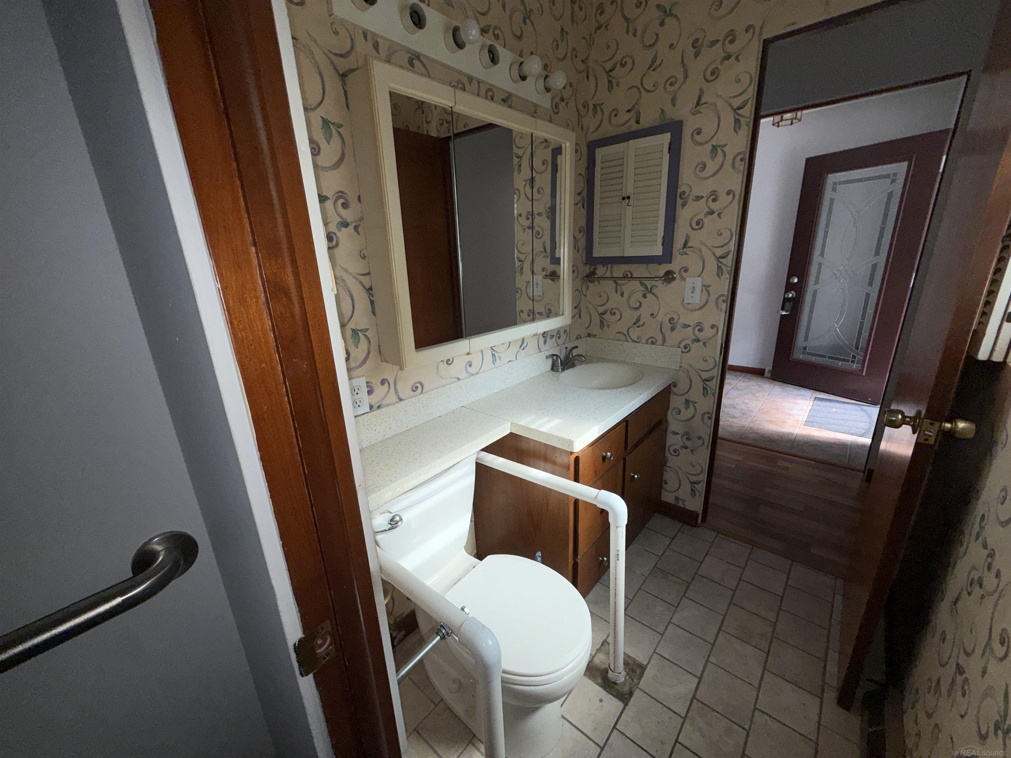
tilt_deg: -17.5
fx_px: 409
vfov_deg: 85.7
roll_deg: +2.2
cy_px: 379
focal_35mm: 14
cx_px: 506
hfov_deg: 102.1
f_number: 2.2
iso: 32
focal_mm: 2.22
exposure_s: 1/121
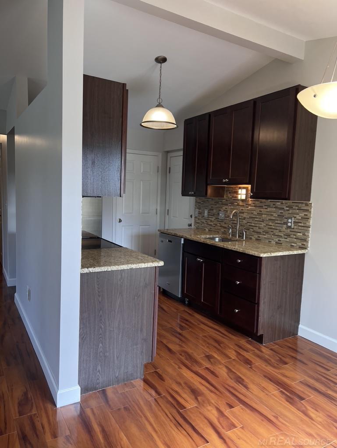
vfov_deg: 67.3
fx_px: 337
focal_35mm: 26
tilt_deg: -5.0
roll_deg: -1.9
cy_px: 224
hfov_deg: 53.1
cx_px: 168
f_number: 1.5
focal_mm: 5.7
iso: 100
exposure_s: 1/120
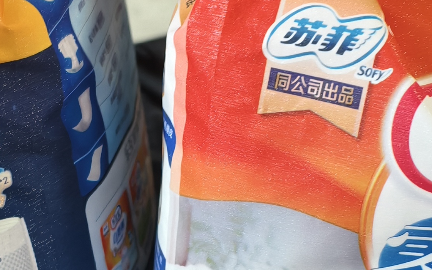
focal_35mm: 89
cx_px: 168
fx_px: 1048
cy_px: 211
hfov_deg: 23.3
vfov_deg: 14.6
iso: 432
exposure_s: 1/33.3
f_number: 1.57
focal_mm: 6.54
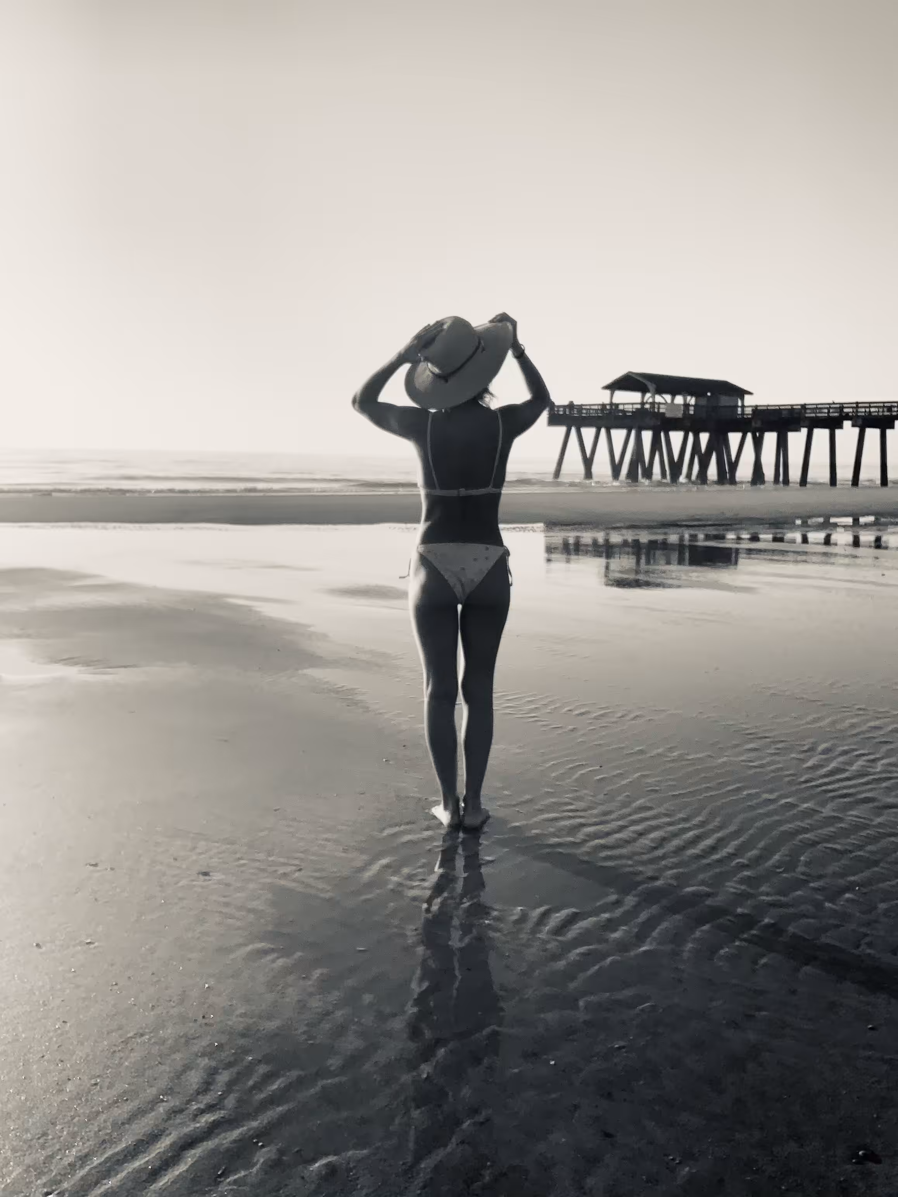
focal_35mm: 32
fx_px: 1107
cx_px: 449
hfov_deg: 44.2
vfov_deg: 56.8
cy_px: 598
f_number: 2.2
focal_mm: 2.87
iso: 16
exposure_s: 1/1266
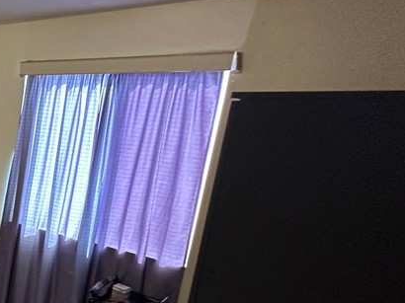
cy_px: 208
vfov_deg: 40.0
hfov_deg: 37.7
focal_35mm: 35
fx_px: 409
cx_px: -94
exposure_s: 1/60
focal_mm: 2.22
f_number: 2.2
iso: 250
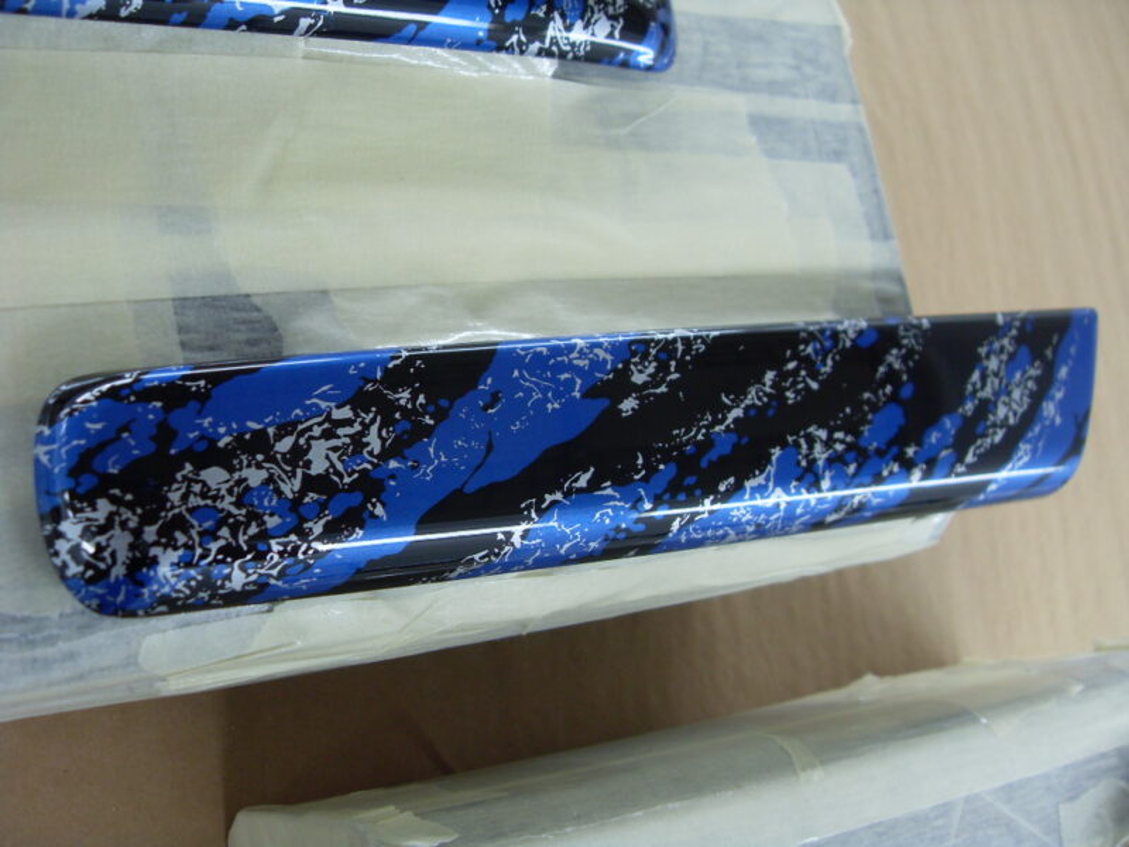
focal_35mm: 35
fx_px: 1142
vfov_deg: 40.7
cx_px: 564
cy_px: 424
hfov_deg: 52.6
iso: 120
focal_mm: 6.3
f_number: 2.8
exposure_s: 1/45
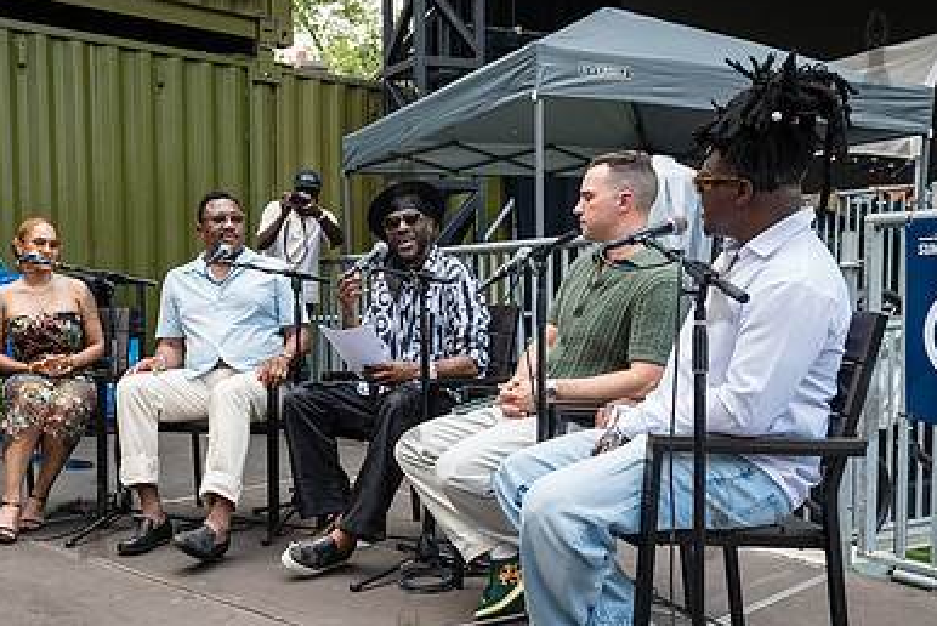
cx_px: 289
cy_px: 380
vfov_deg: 31.8
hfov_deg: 45.4
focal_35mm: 42
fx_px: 1094
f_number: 4.5
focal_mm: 24
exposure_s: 1/500
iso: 1000
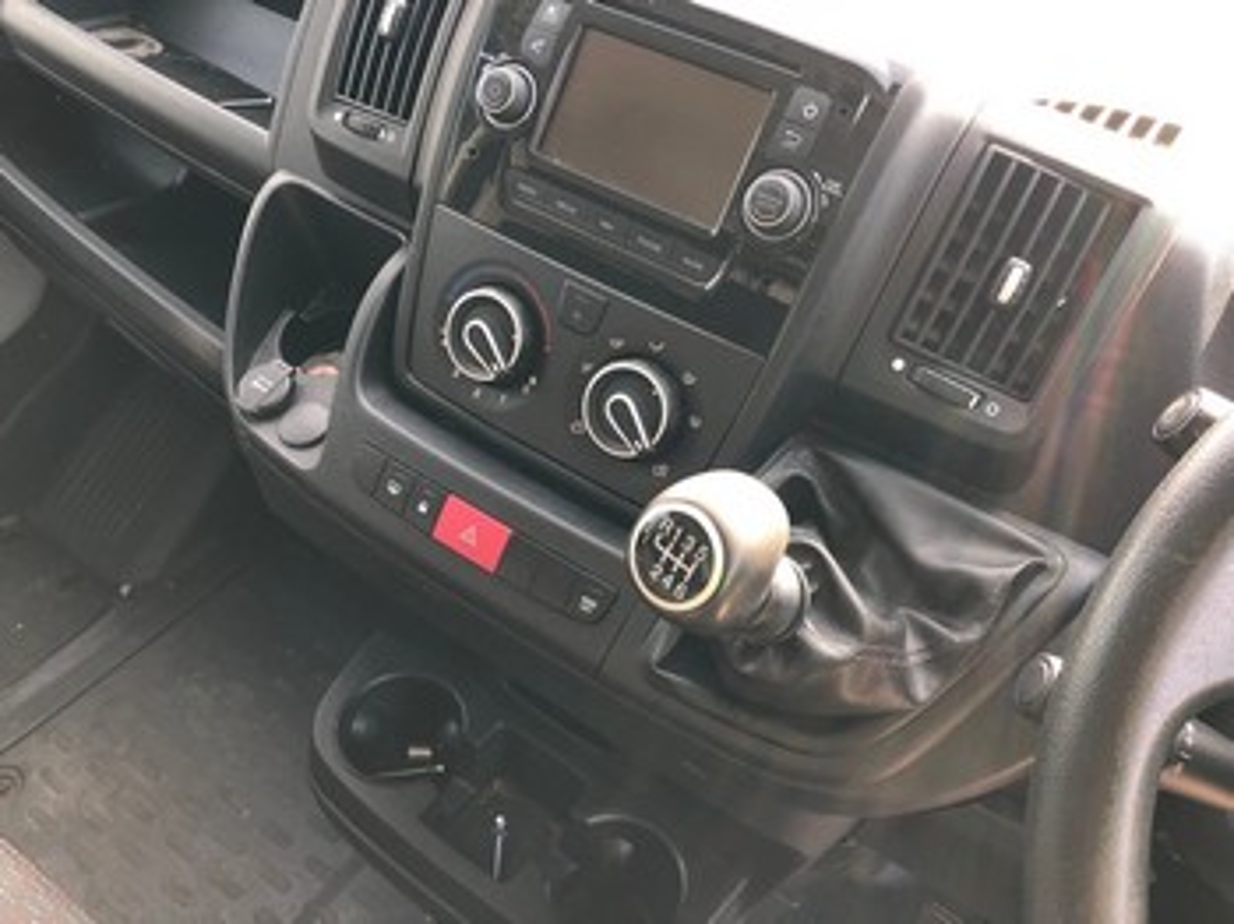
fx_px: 997
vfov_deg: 49.7
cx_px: 617
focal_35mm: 28
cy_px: 462
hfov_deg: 63.5
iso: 25
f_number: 1.8
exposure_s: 1/40
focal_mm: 4
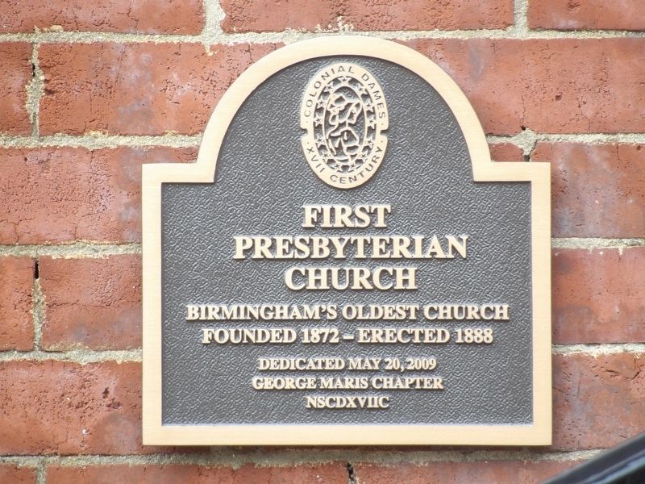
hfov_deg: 2.3
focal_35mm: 848
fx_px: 15801
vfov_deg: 1.8
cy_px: 242
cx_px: 322
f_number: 4.8
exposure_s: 1/77
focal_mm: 152.1
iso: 200
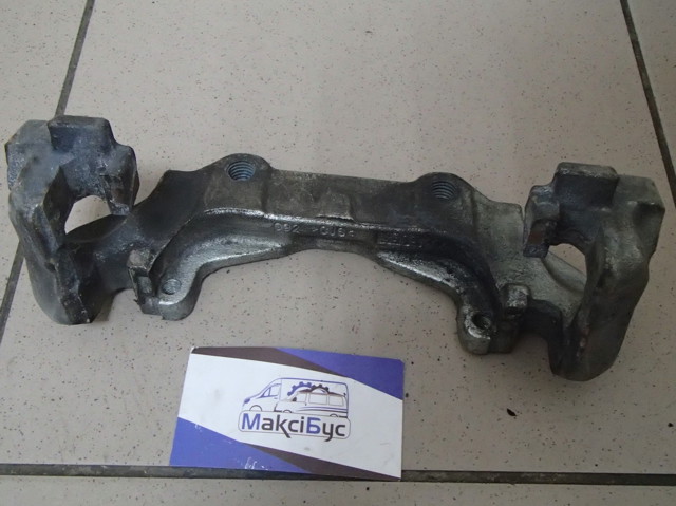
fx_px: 722
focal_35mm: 37
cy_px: 253
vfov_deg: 38.6
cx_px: 338
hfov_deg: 50.2
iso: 1600
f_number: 4.7
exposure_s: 1/25
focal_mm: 6.64
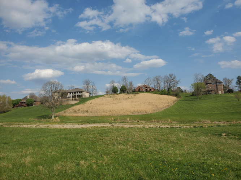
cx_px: 120
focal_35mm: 26
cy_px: 90
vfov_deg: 53.0
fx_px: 181
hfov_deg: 67.3
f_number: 2.4
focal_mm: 4.3
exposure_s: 1/2664
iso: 50
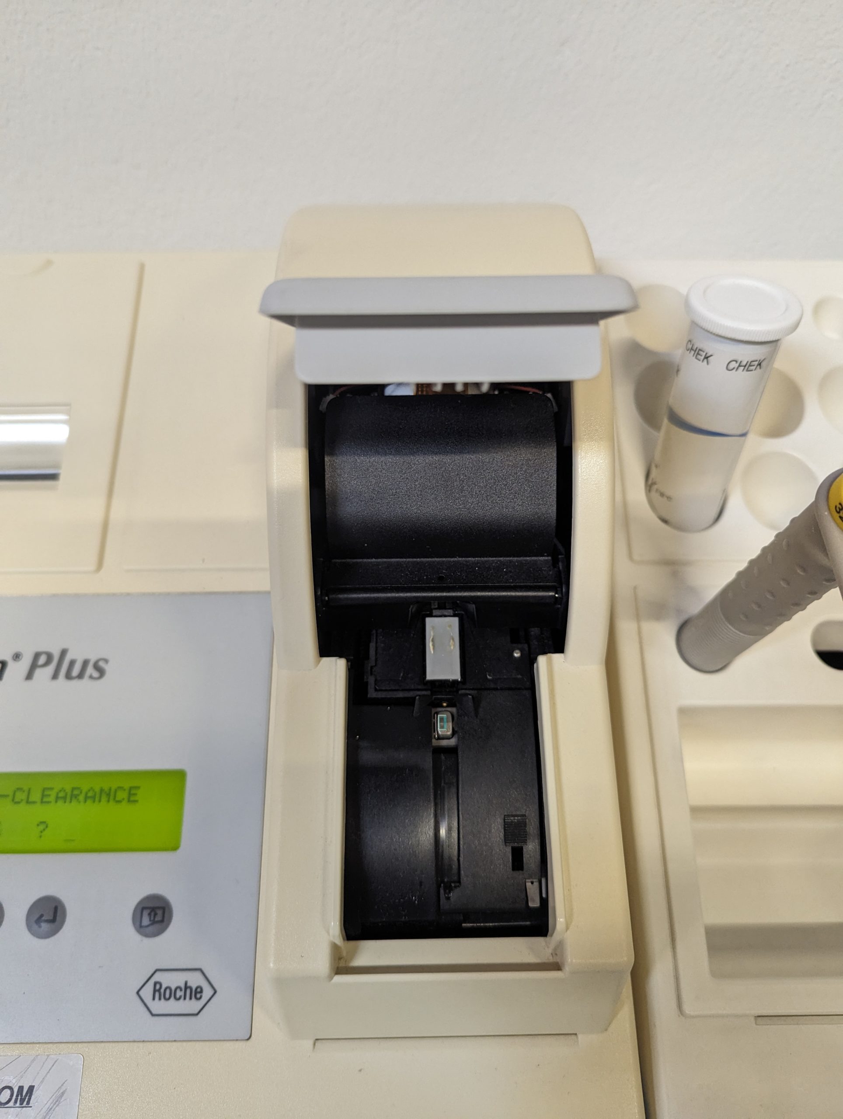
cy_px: 560
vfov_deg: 71.5
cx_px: 422
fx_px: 777
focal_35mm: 24
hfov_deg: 56.9
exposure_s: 1/128
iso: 525
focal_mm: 6.81
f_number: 1.85
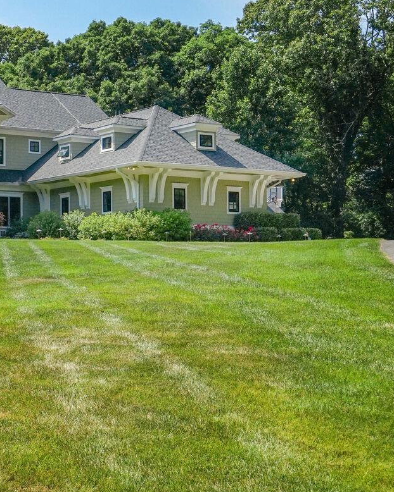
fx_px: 1064
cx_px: -12
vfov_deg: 25.8
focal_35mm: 73
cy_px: 144
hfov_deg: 20.2
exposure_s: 1/1600
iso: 800
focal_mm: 35
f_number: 9
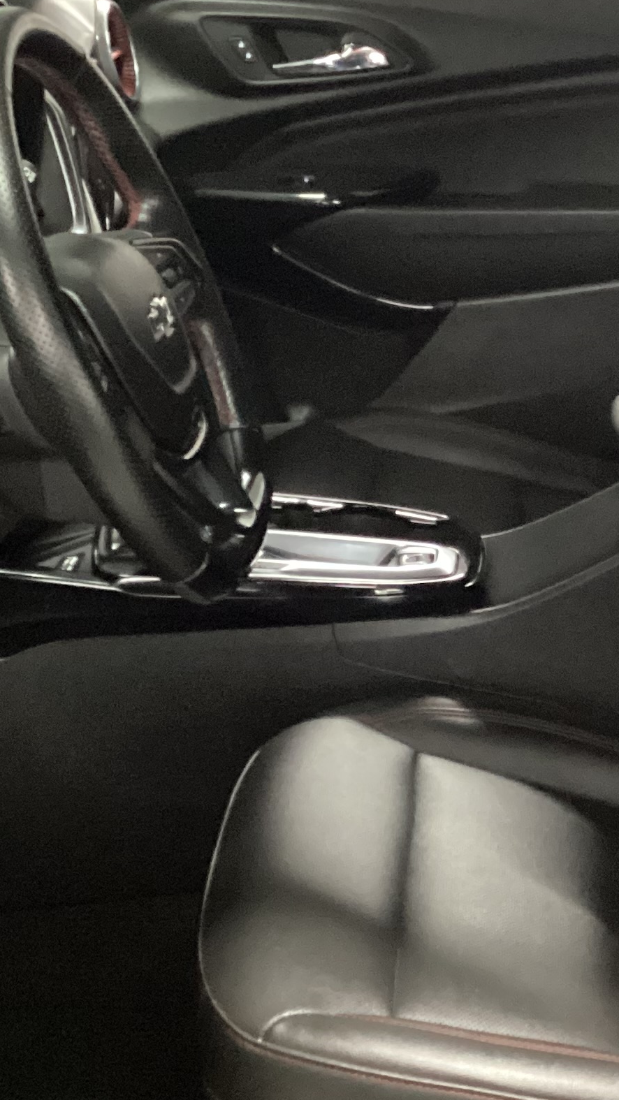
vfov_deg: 30.1
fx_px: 2042
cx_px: 424
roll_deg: -1.3
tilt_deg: -25.4
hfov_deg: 17.2
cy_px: 587
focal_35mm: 70
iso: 640
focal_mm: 3.3
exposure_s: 1/17
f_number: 2.4
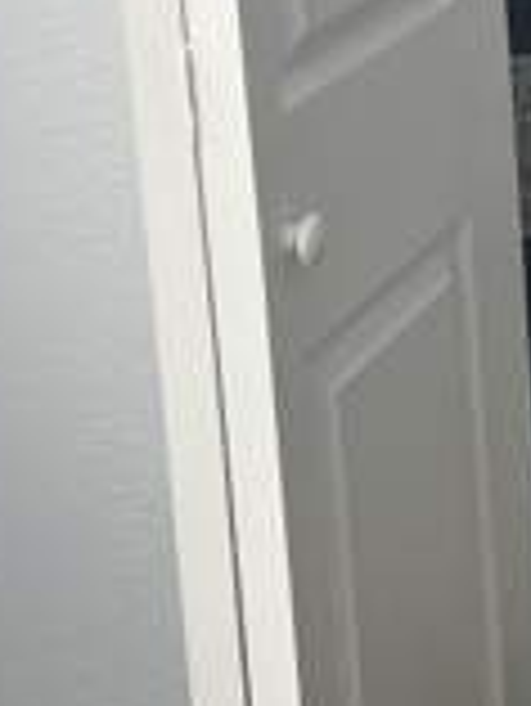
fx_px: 2165
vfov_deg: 17.7
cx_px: 1012
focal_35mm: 106
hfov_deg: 12.5
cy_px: -130
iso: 64
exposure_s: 1/122
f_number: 1.6
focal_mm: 5.1
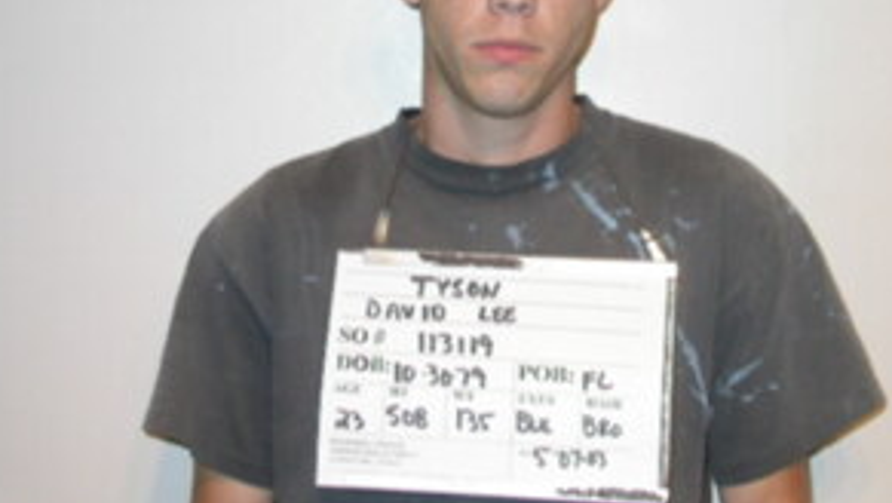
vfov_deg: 16.0
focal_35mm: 75
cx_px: 507
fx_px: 1775
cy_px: 124
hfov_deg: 28.2
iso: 100
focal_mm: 12
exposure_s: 1/60.3
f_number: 3
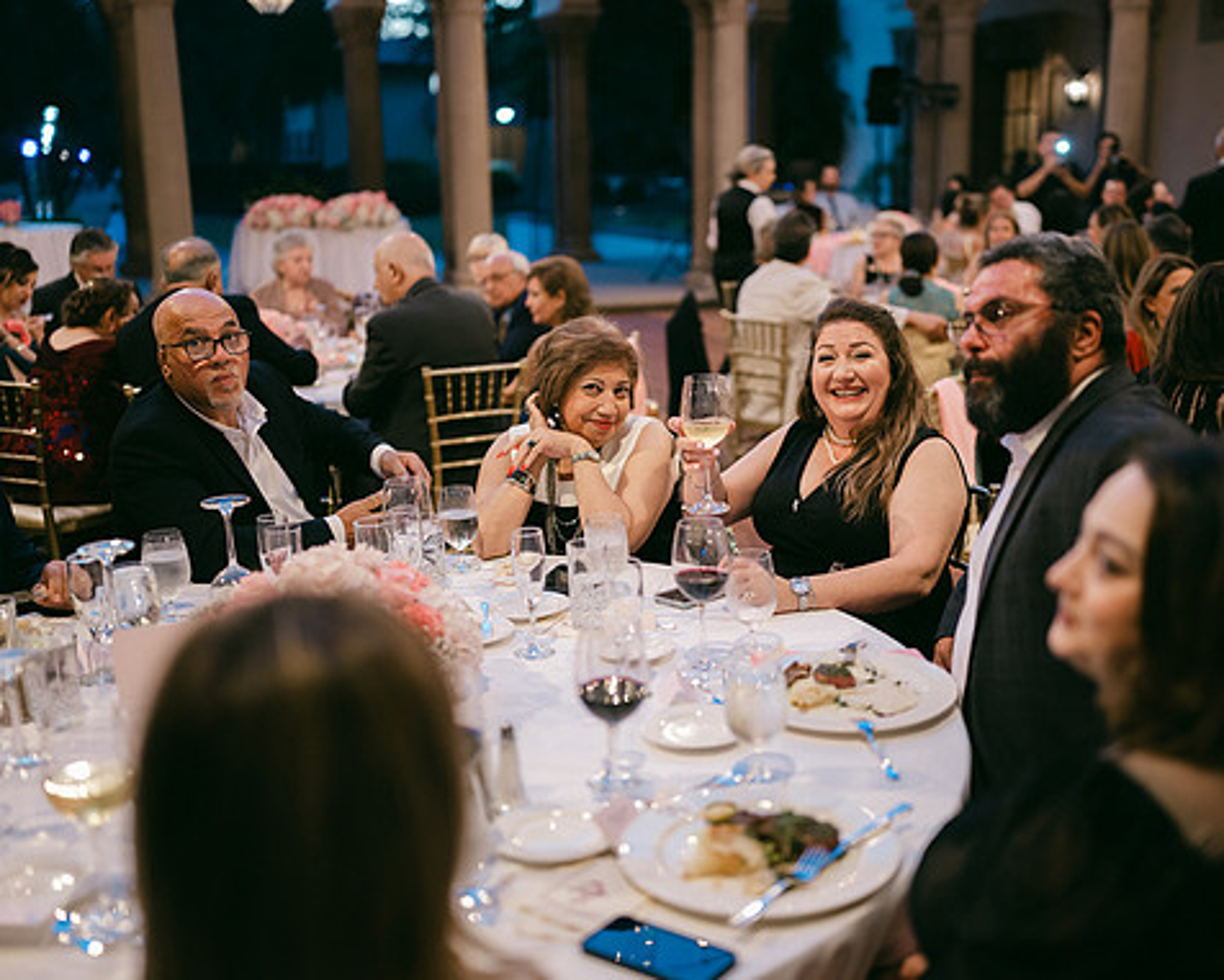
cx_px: 697
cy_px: 490
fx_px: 1449
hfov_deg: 45.7
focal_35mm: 40
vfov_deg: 37.3
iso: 640
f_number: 1.2
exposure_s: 1/125
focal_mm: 35
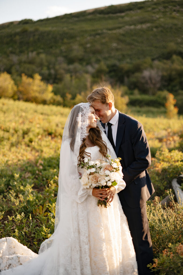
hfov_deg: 27.0
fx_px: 381
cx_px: 92
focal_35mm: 50
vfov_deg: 39.6
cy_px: 138
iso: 200
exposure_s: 1/1250
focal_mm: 50
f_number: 2
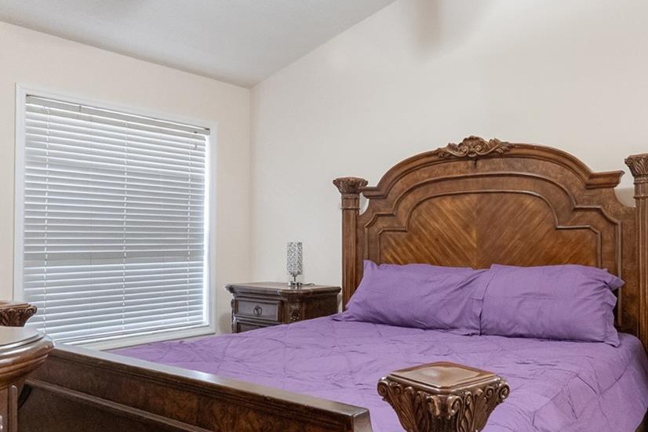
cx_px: 414
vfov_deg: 42.2
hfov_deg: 59.3
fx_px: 558
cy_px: 249
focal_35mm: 31
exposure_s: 1/20
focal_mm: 16
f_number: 9
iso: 12800
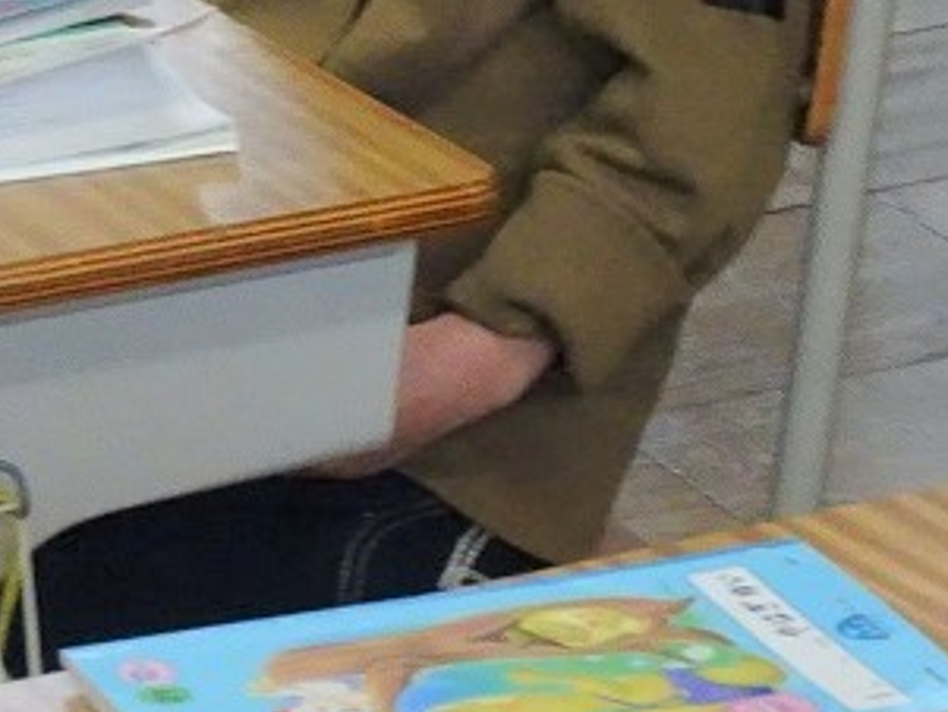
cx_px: 186
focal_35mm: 293
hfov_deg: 6.7
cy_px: -106
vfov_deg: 5.1
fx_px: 8027
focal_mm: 15.45
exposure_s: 1/60
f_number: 5
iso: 800
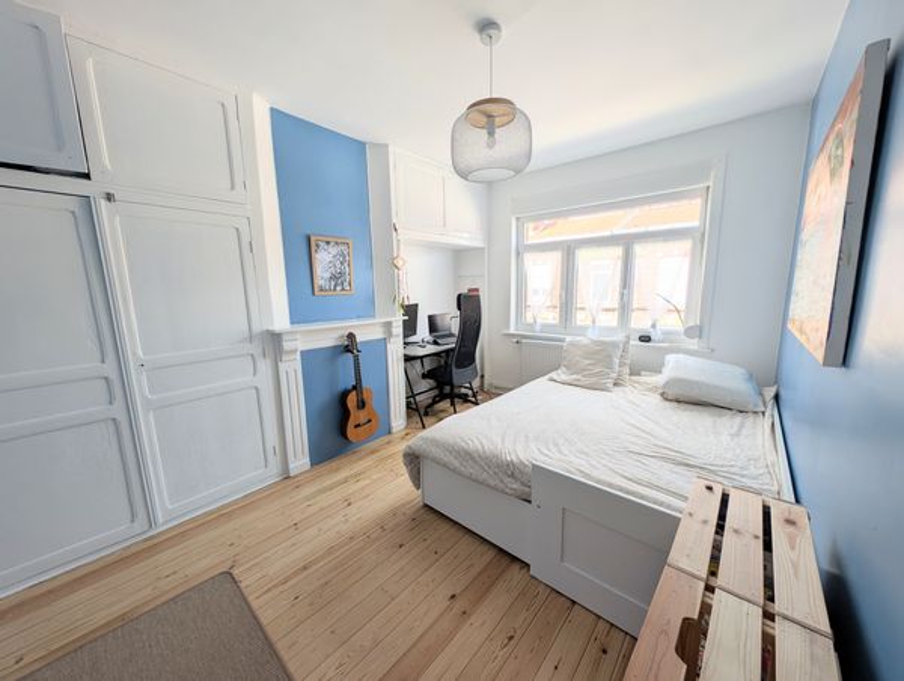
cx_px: 452
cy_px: 340
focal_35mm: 12
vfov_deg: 94.7
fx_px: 314
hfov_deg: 110.4
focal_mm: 2.23
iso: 47
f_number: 1.95
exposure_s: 1/403
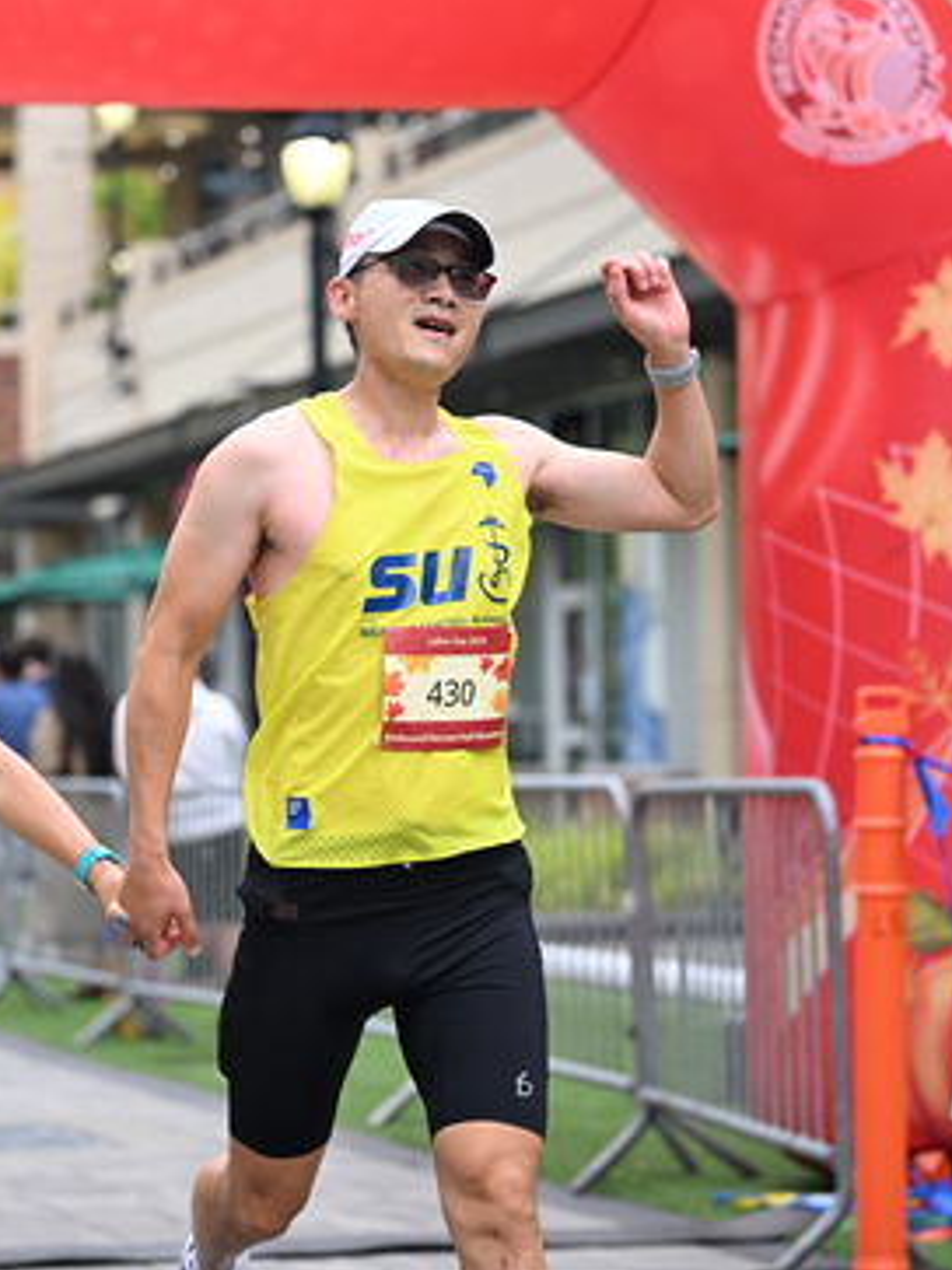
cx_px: 308
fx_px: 4440
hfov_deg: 12.2
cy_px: 632
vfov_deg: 16.3
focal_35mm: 121
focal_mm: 83
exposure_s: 1/2000
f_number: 2.8
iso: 640
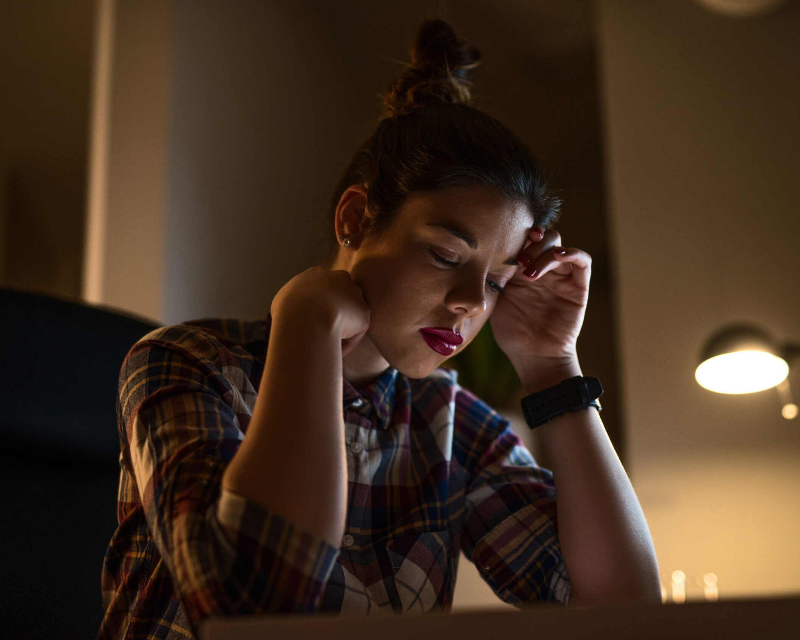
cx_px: 473
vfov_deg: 26.7
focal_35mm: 57
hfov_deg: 32.9
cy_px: 320
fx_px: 1350
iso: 640
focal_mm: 50
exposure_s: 1/400
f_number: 1.8
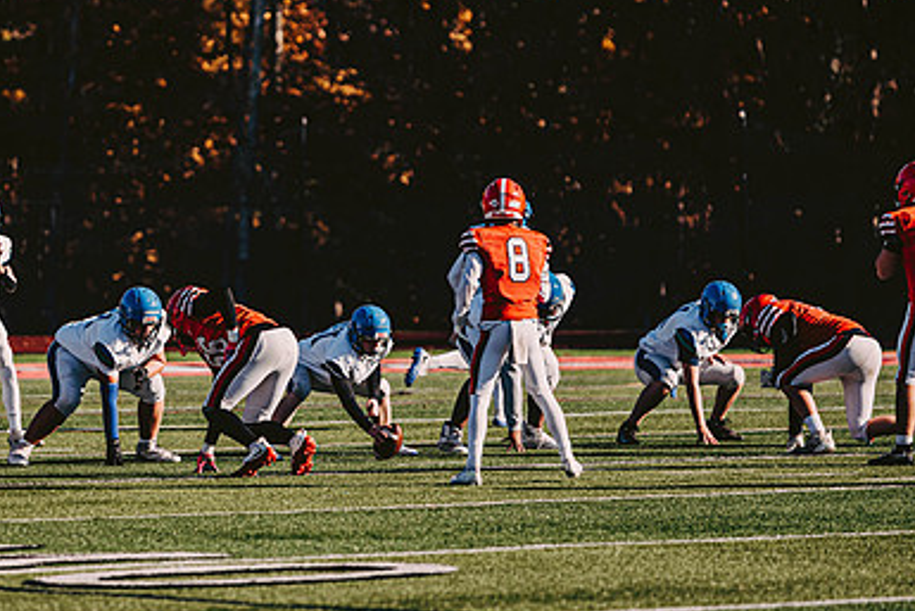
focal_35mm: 301
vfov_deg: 4.6
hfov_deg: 6.8
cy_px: 272
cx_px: 278
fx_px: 7653
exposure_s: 1/2000
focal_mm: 200
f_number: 3.2
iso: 250
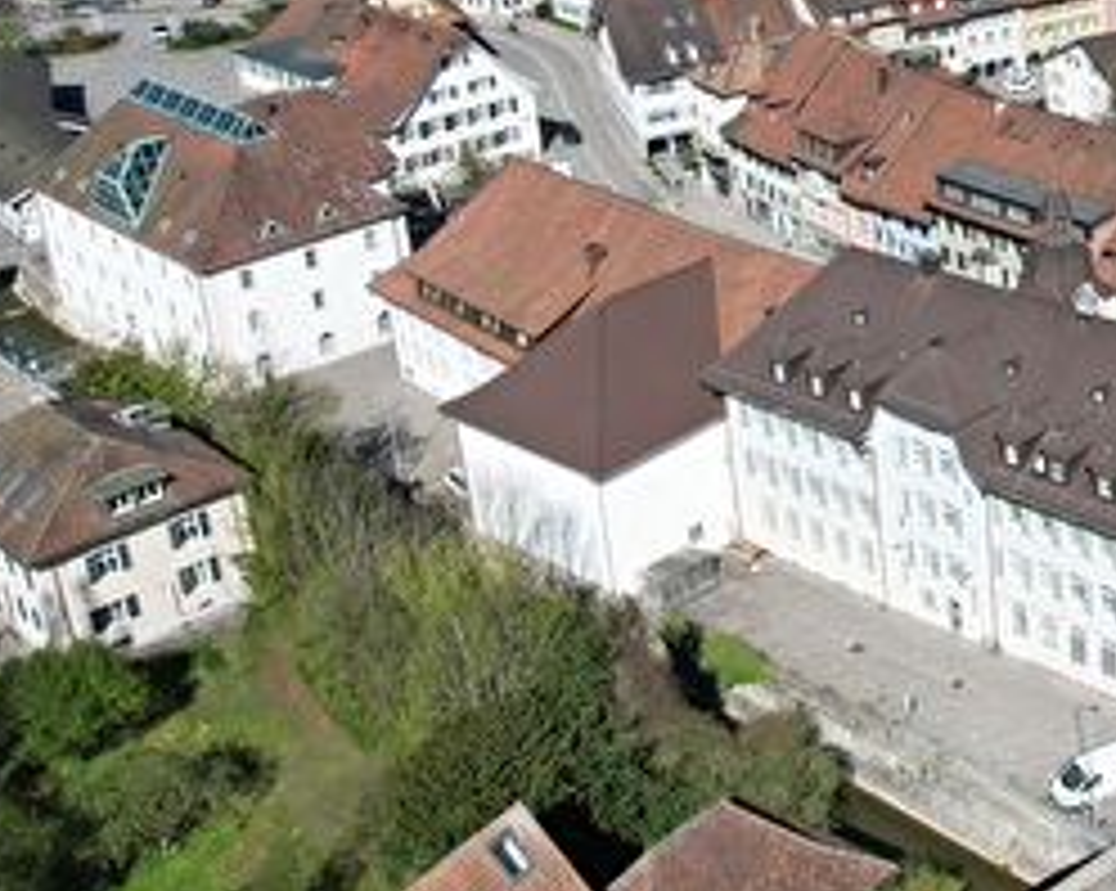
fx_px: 1650
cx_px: 1206
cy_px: 144
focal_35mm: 50
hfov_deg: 33.0
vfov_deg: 29.3
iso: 160
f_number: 2.8
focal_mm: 8.38
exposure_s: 1/3000
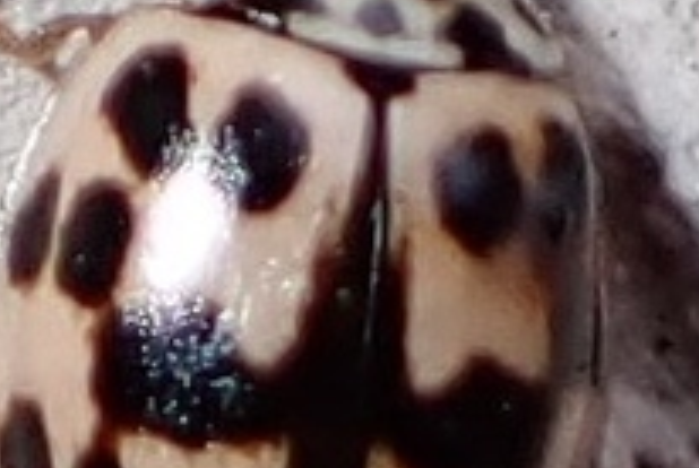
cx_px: 290
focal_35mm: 129
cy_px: 329
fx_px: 2508
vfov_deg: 10.7
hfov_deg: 15.9
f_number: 6.3
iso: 100
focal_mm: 5.4
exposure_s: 1/30
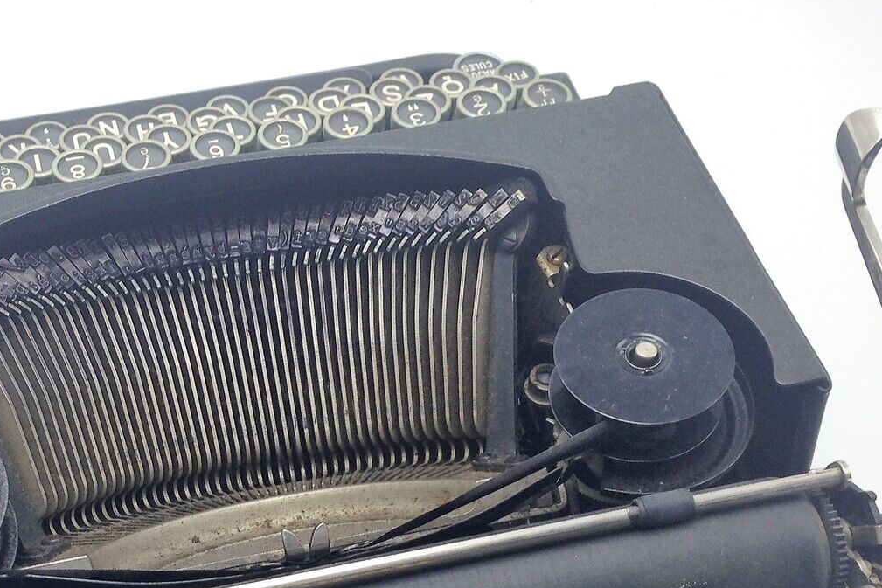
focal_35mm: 68
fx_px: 1666
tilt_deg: -54.5
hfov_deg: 29.4
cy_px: 524
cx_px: 267
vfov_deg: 19.7
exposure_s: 1/157
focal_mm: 4.12
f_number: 2.4
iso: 50
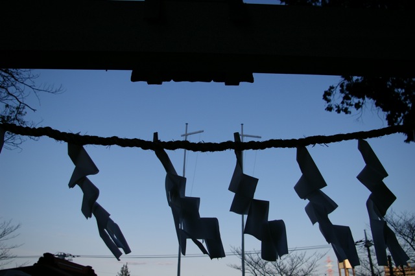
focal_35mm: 32
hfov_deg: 59.5
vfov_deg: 41.7
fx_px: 363
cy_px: 138
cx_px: 208
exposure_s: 1/1250
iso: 200
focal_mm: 21
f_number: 5
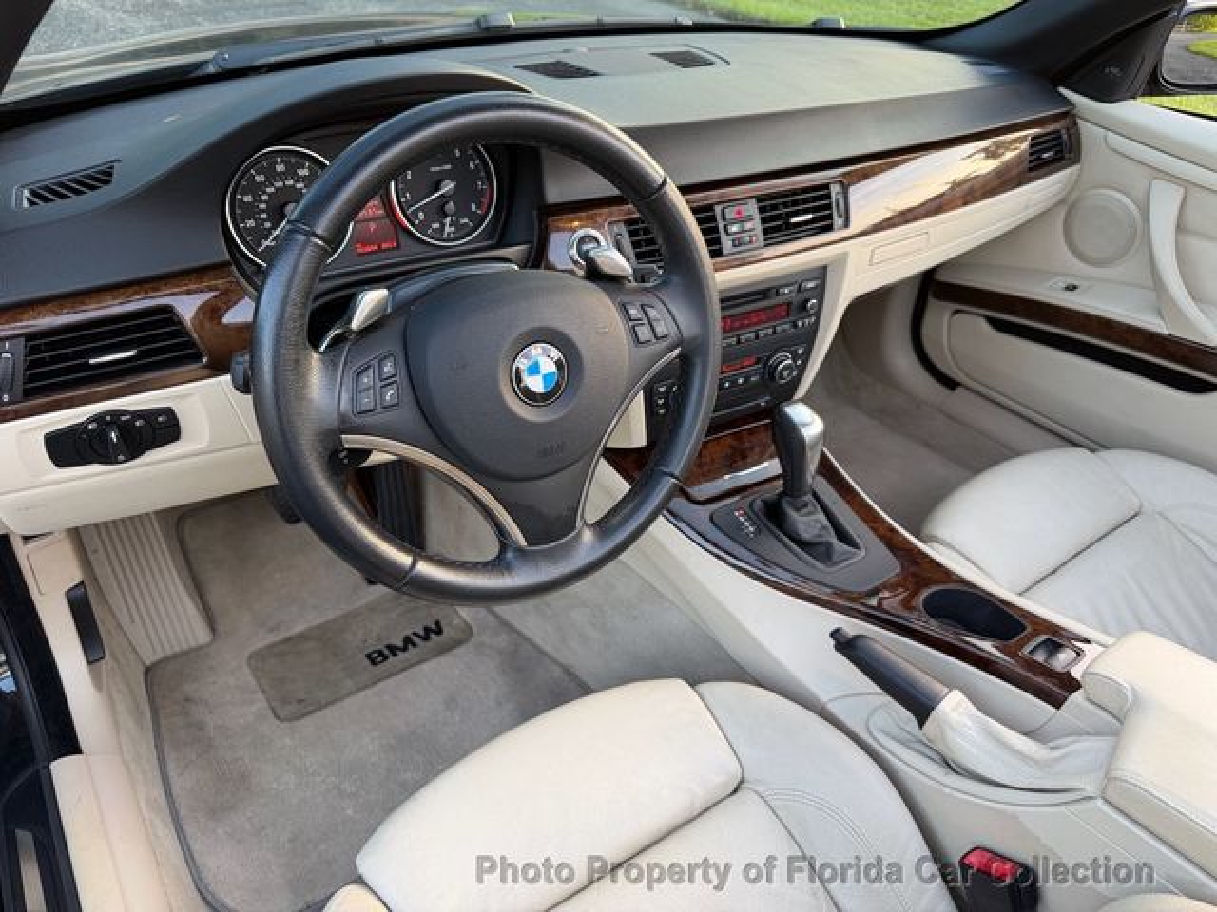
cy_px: 456
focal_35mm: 24
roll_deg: -2.9
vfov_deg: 56.8
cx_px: 608
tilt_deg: -36.5
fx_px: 844
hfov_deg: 71.6
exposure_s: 1/121
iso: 100
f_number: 1.78
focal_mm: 6.76
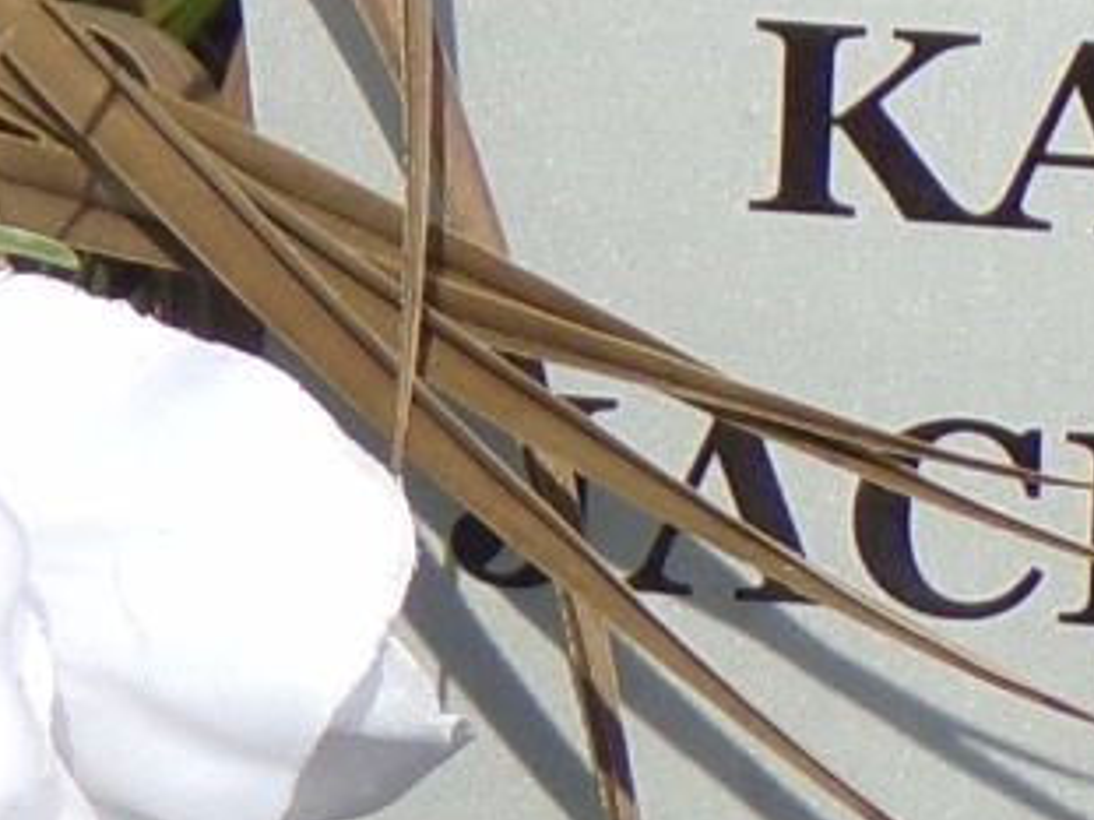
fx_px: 27264
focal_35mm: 863
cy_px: 553
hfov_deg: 2.3
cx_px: 1368
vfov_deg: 1.7
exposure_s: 1/750
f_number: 4.7
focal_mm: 23.5
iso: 80
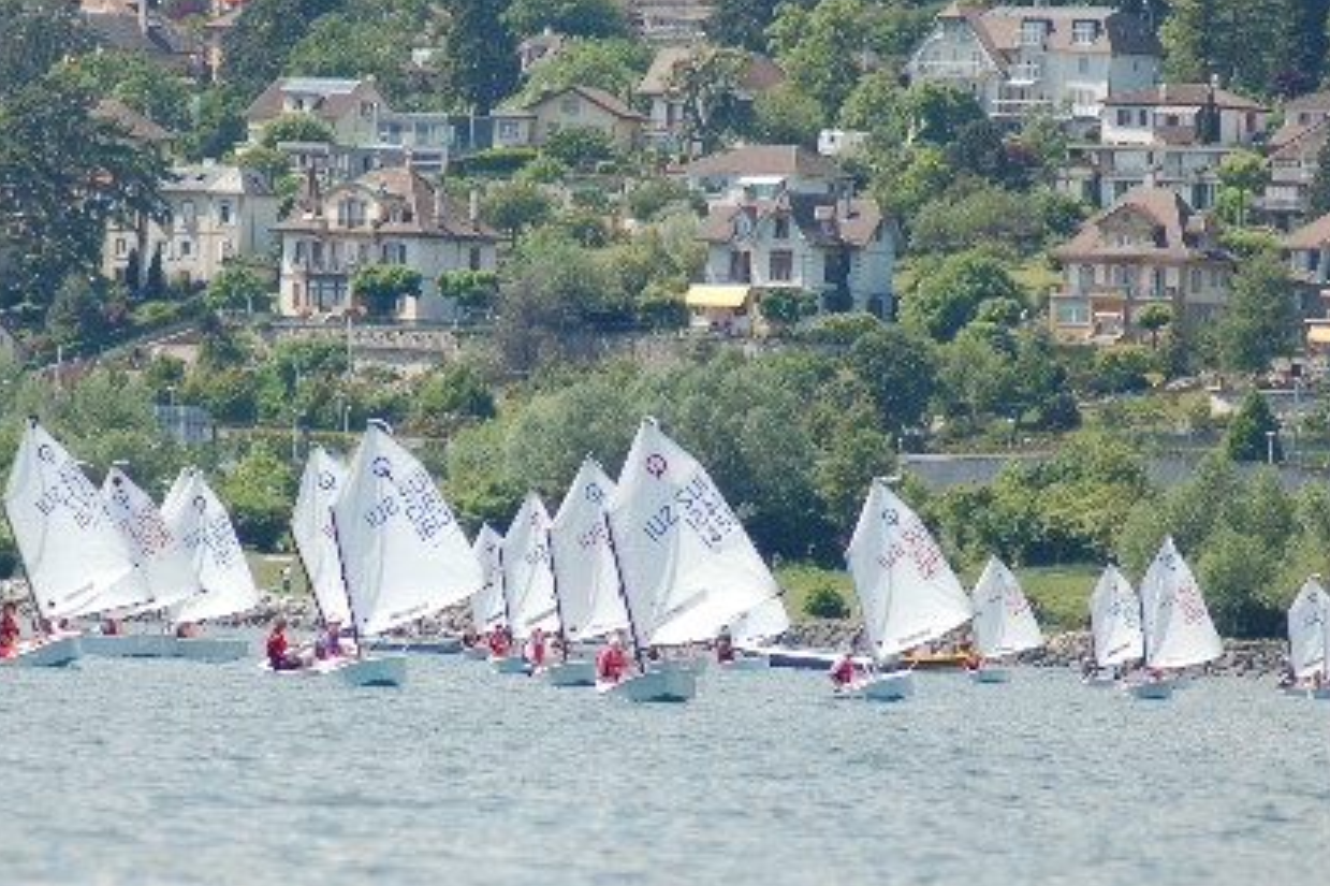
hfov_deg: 4.7
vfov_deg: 3.1
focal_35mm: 442
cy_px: 396
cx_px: 596
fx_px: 16322
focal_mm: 190
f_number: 5
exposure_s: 1/1600
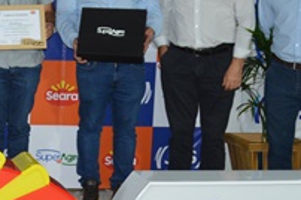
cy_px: 49
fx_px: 931
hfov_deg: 17.5
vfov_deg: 12.2
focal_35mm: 111
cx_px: -55
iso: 500
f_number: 4
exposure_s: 1/60
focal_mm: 25
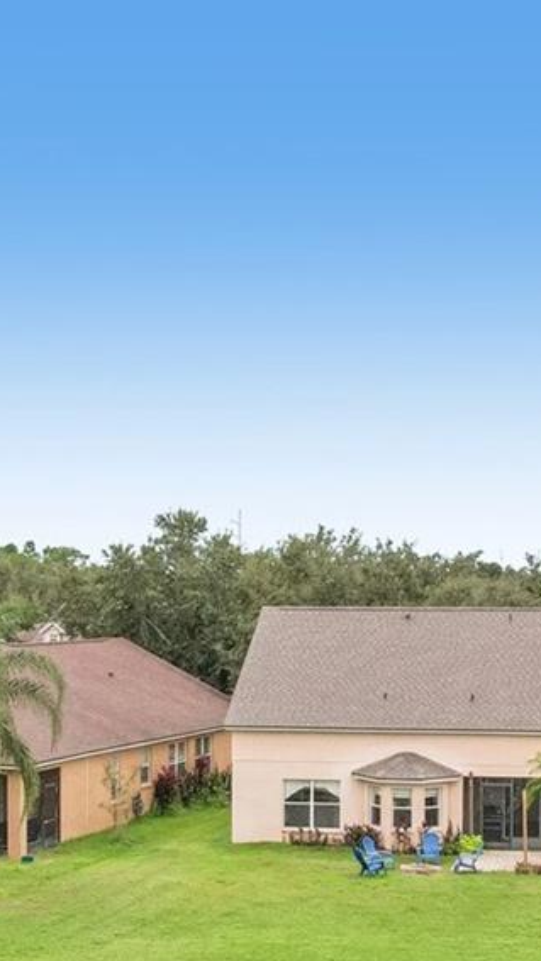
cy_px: 607
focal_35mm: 65
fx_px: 1657
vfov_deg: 32.2
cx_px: 375
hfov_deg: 18.5
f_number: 2.8
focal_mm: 8.4
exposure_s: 1/5000
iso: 420
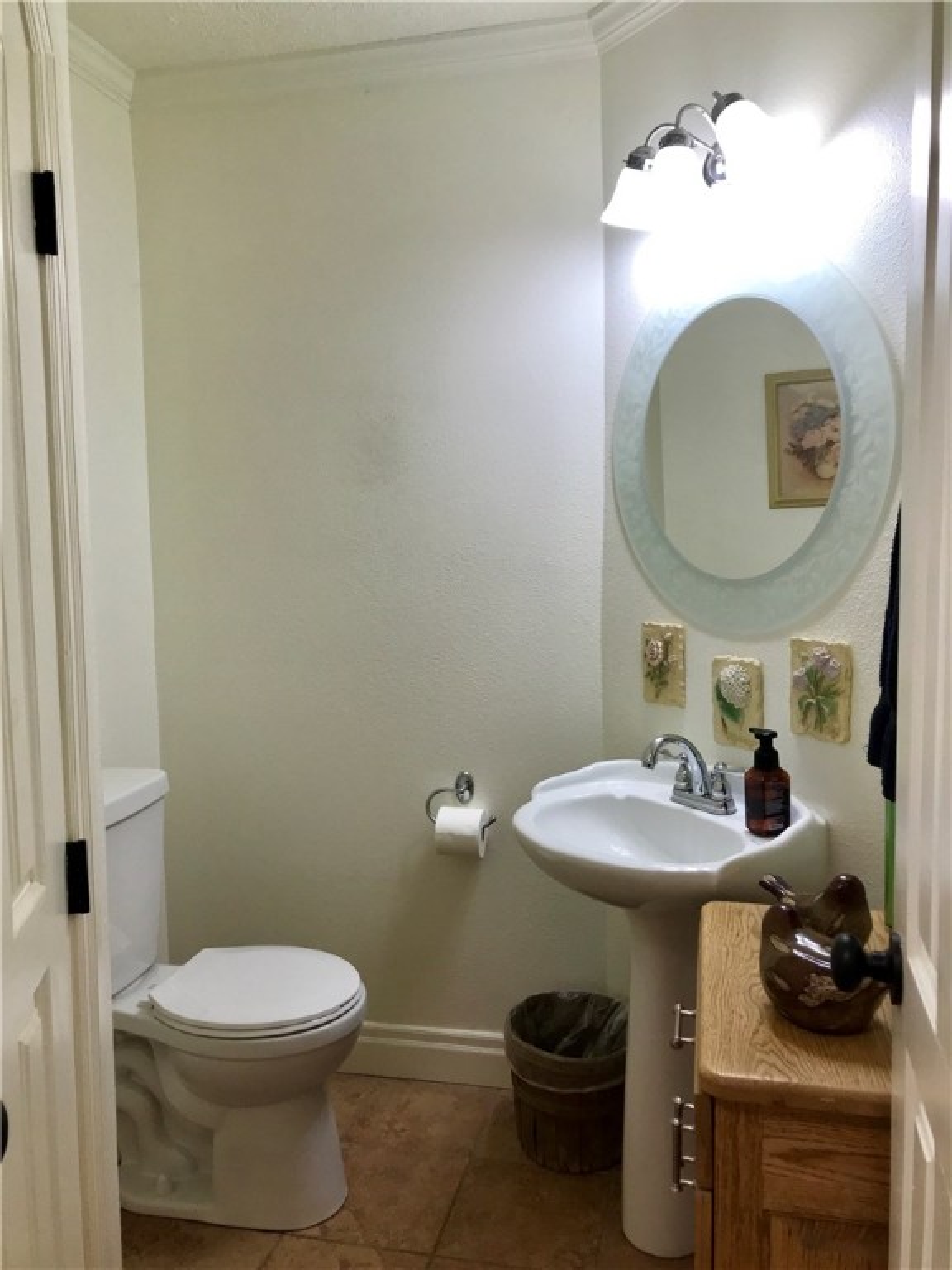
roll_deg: +1.5
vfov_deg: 63.4
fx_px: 1027
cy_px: 635
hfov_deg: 49.7
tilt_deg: -5.6
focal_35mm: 28
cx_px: 476
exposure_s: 1/120
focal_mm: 3.99
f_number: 1.8
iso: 40
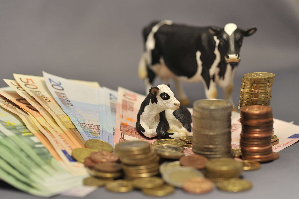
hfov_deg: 19.5
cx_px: 150
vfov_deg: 13.0
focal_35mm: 105
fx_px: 871
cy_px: 100
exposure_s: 1/40
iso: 800
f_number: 6.3
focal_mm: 105
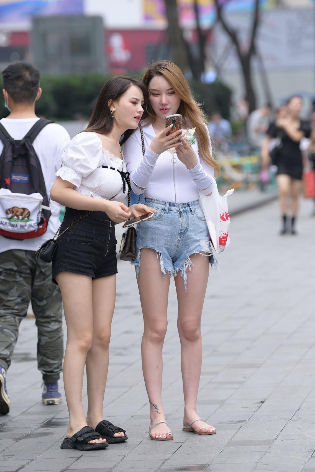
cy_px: 227
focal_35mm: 214
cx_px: 179
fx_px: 2808
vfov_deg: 9.6
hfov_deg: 6.4
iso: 250
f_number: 3.5
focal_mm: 170
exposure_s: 1/640
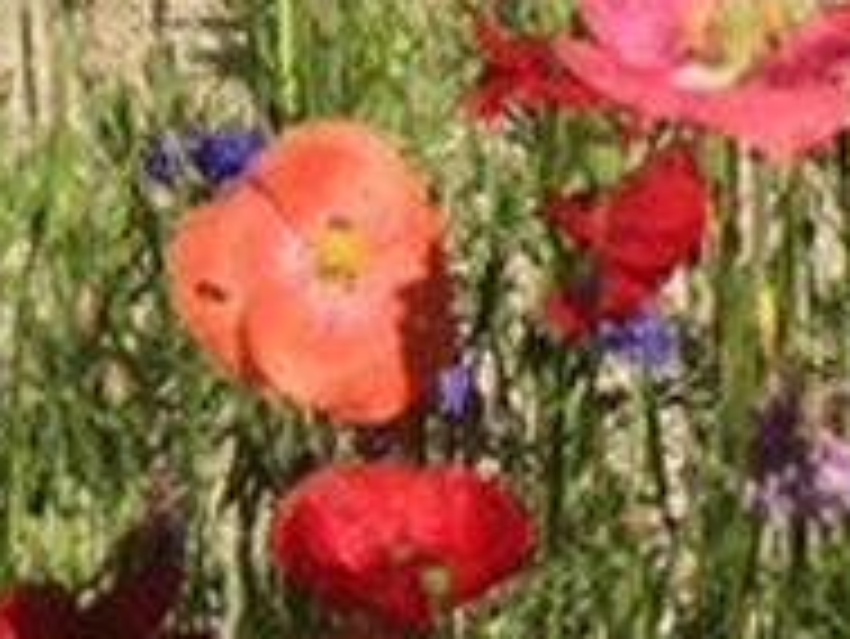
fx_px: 3858
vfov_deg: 8.6
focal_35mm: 157
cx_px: 45
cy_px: -945
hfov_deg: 12.5
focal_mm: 4.15
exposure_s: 1/3165
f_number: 2.2
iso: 32
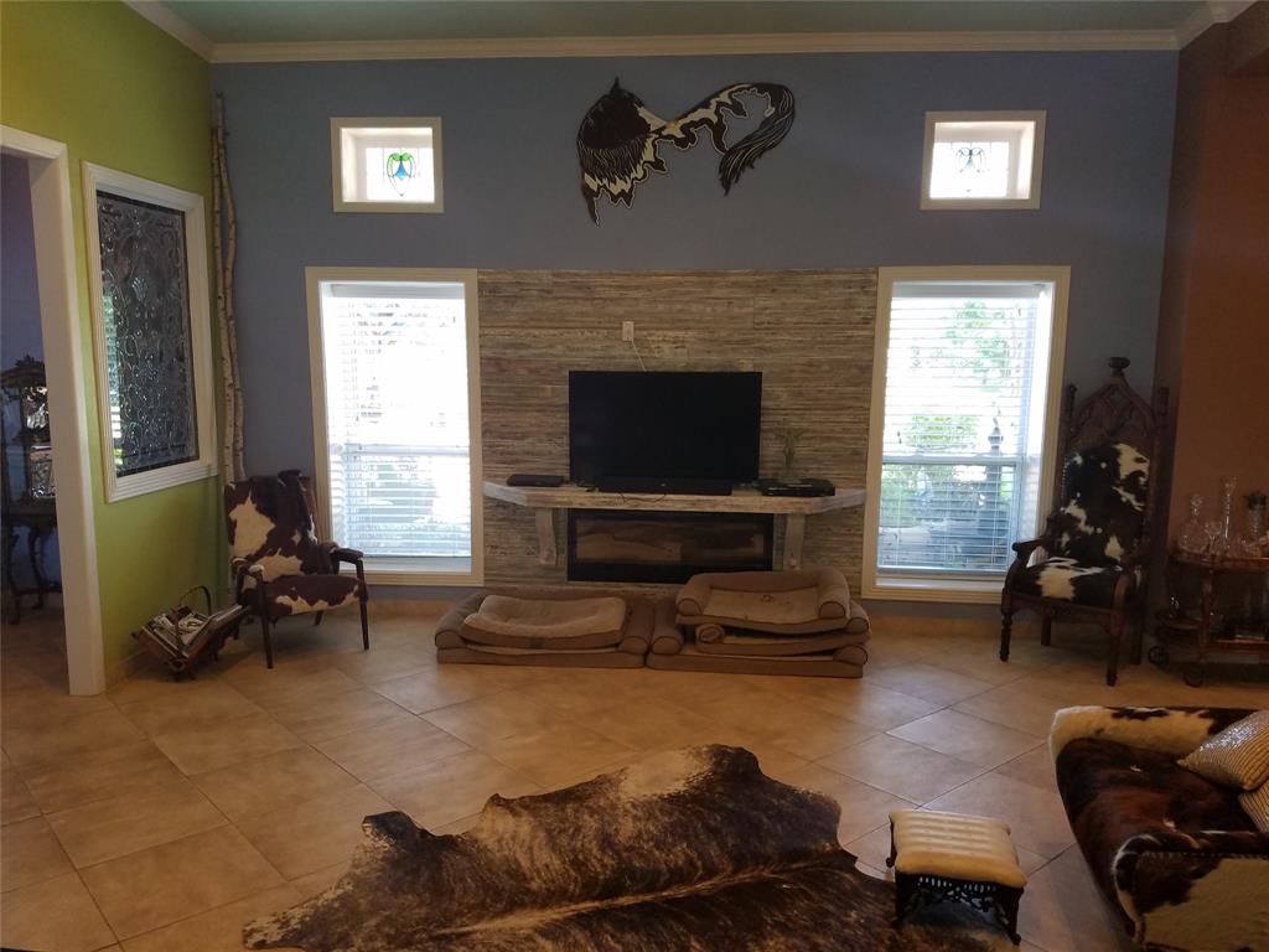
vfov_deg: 53.1
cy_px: 476
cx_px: 634
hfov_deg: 67.3
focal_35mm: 26
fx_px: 953
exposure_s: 1/60
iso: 100
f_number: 1.7
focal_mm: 4.2
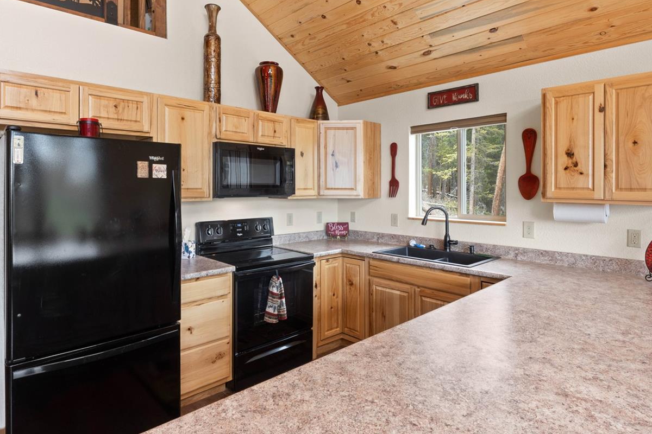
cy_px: 229
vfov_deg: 61.9
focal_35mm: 20
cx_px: 304
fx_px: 362
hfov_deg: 83.9
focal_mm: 10
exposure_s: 1/2
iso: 200
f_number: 10
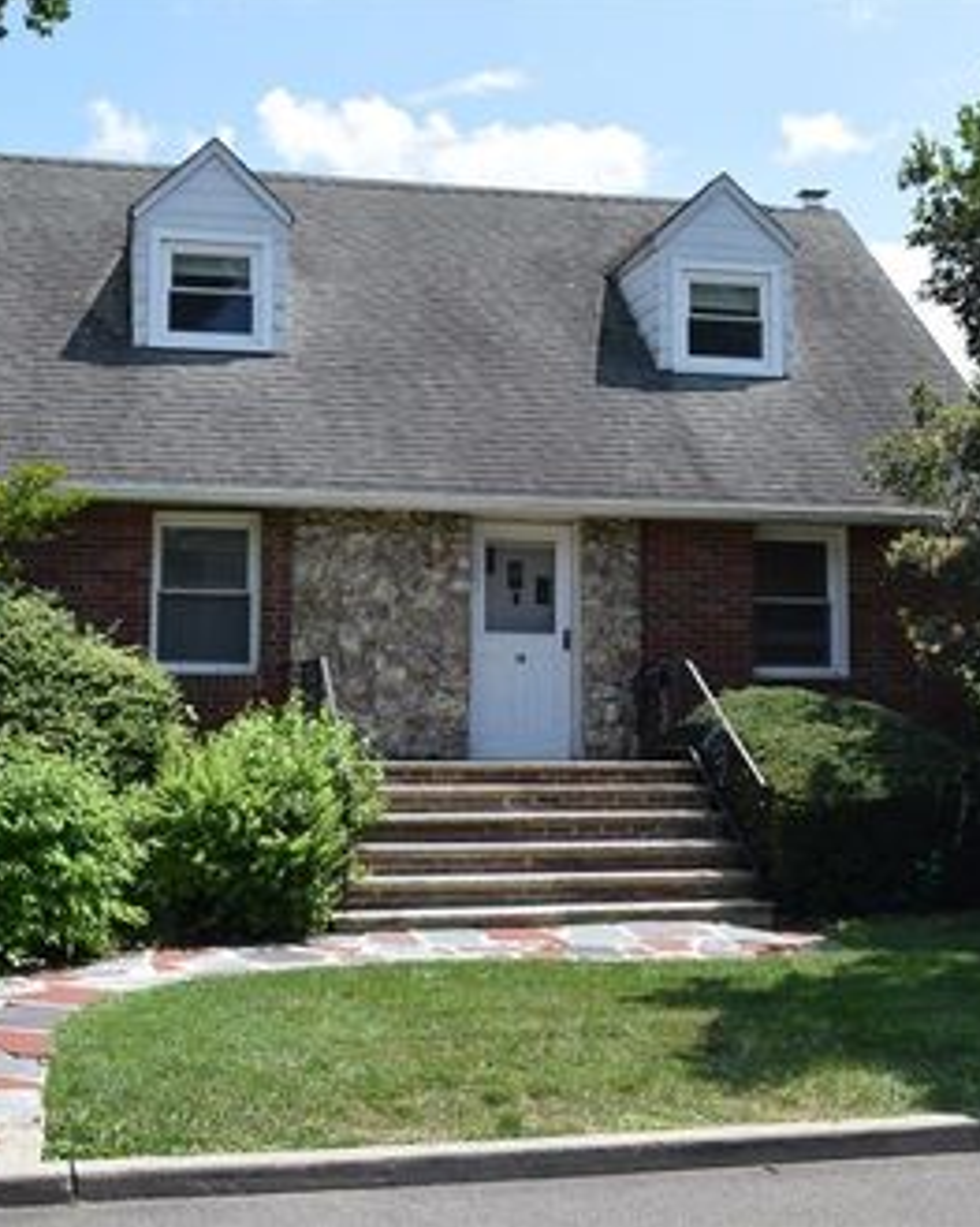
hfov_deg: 32.0
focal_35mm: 47
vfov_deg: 39.6
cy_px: 610
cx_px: 402
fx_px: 1705
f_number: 9
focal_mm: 22
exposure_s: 1/400
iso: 200
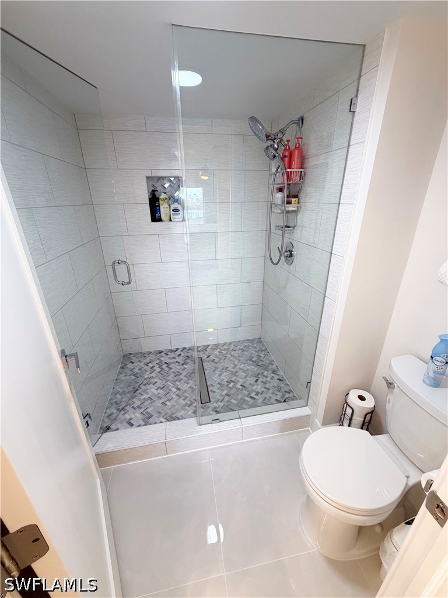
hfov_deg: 85.7
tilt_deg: -22.1
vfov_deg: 102.1
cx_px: 224
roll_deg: +0.8
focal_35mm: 14
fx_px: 242
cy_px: 299
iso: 160
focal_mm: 2.22
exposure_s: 1/120
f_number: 2.2
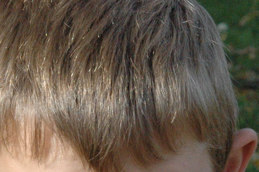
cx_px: 113
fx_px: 1884
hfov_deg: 7.9
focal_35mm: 262
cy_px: 243
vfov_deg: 5.2
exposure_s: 1/800
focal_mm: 50
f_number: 14
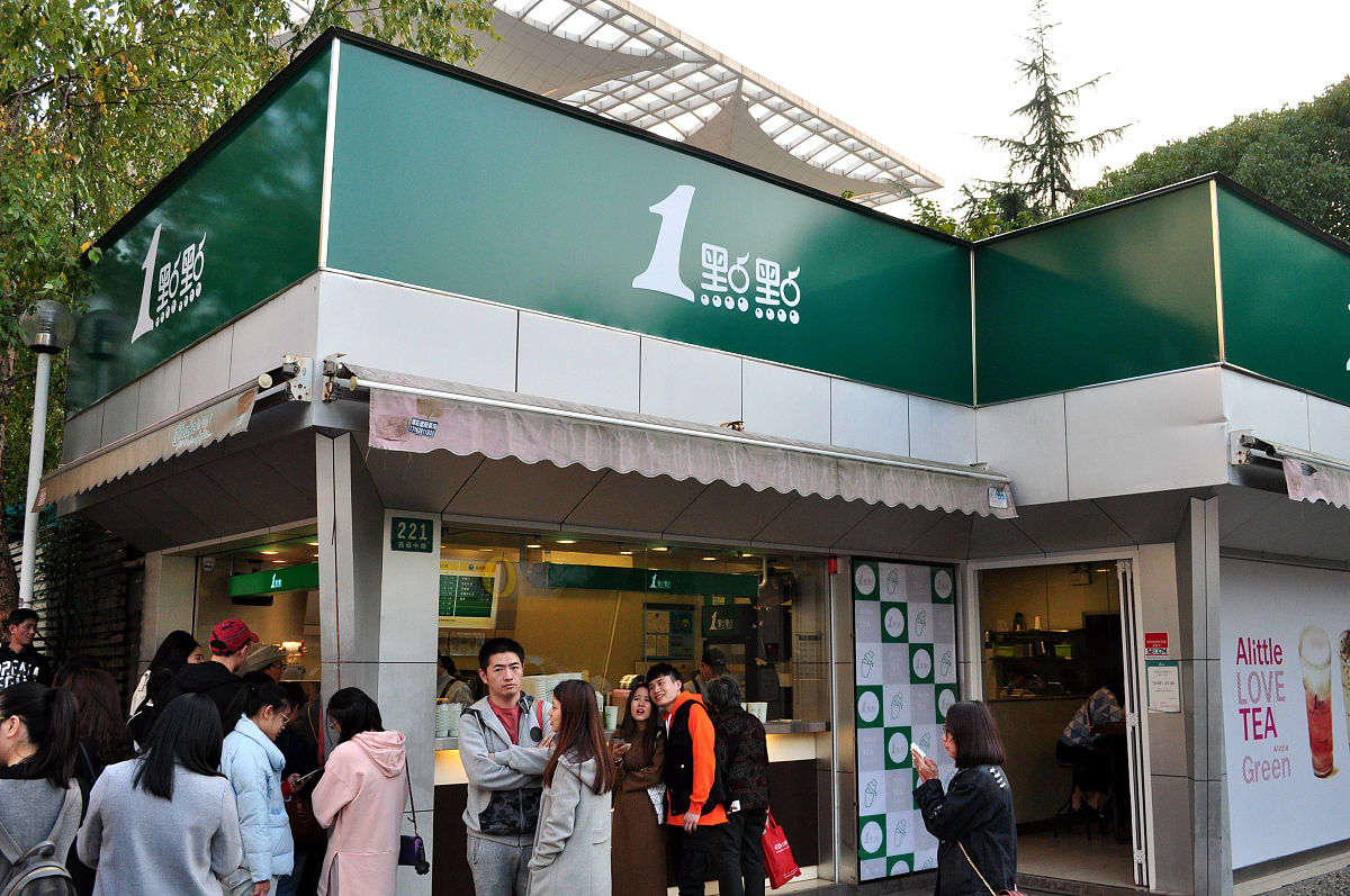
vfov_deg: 39.9
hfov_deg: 57.3
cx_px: 675
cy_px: 448
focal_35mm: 33
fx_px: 1236
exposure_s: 1/125
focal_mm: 22
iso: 800
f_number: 9
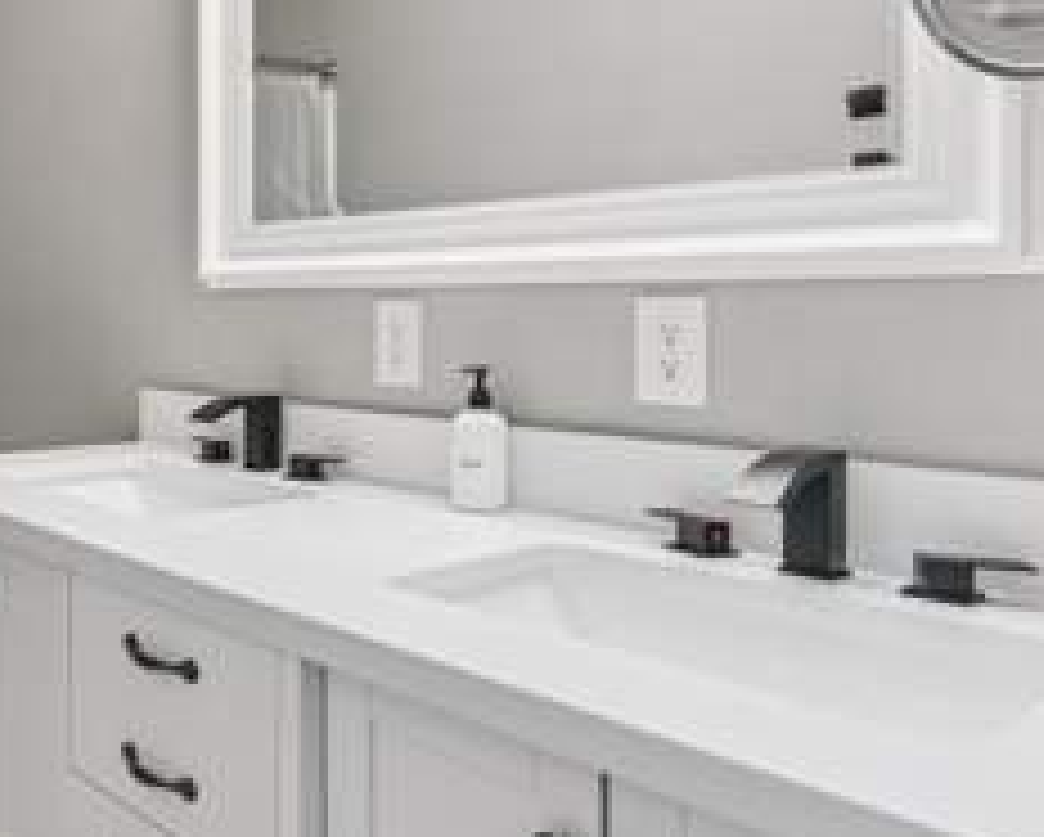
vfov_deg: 44.3
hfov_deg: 49.8
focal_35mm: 33
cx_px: 158
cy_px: 324
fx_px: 1021
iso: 250
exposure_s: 1/10
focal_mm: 17
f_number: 8
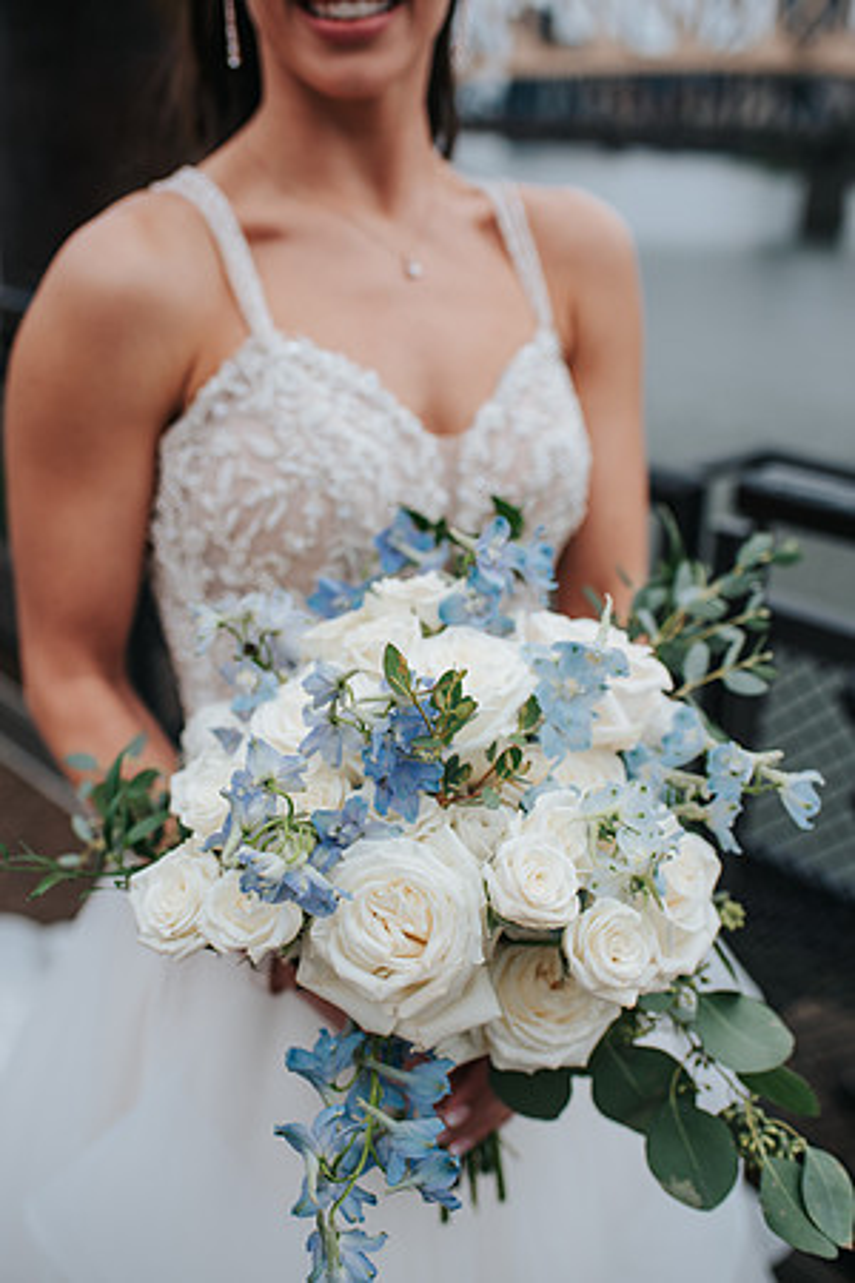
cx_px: 428
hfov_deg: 37.9
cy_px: 642
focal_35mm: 35
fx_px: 1247
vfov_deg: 54.4
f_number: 2.8
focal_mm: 35
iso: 100
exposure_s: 1/250
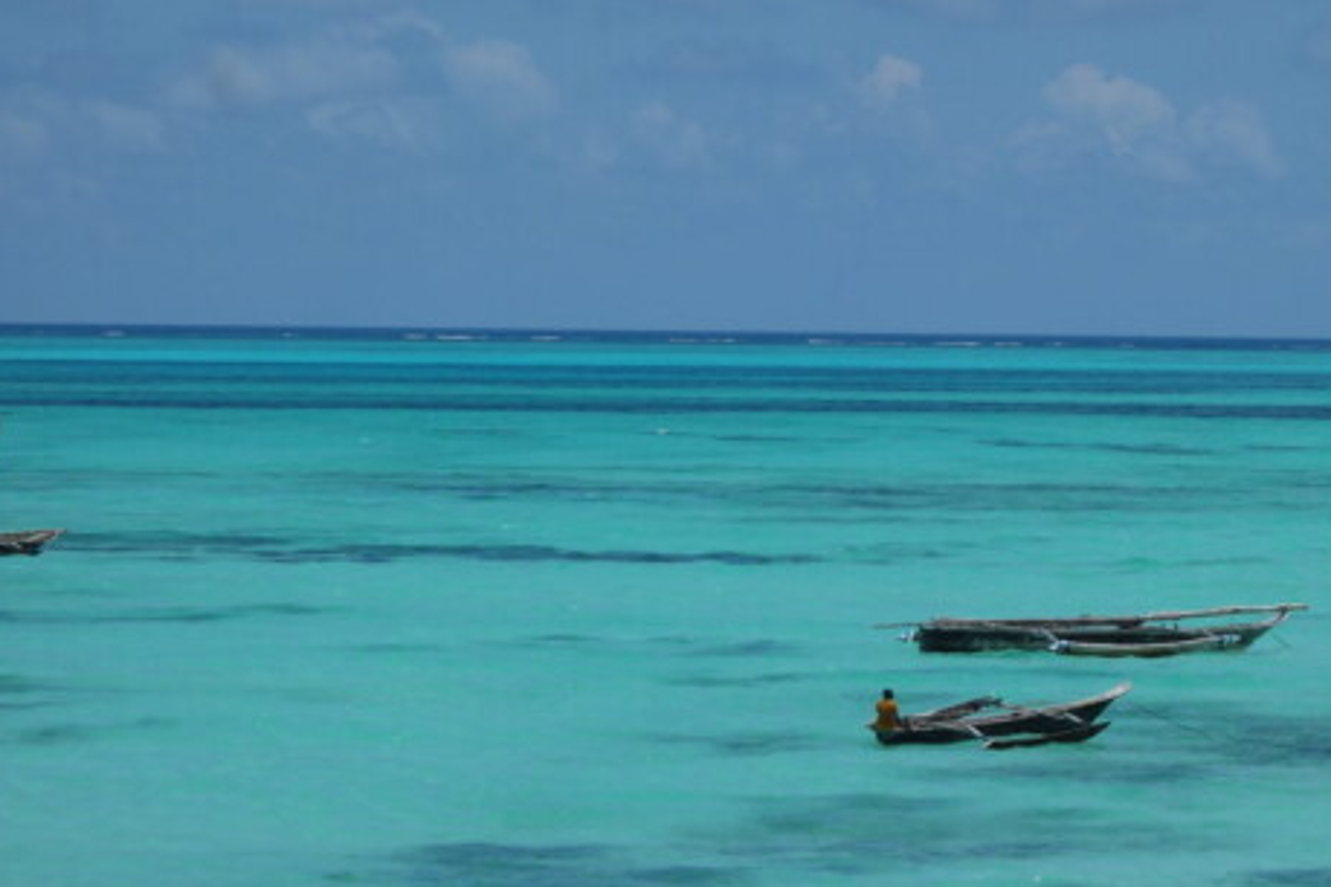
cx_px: 908
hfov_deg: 10.5
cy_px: 632
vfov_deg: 7.0
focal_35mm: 196
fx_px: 7246
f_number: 8
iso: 125
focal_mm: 37.1
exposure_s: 1/800
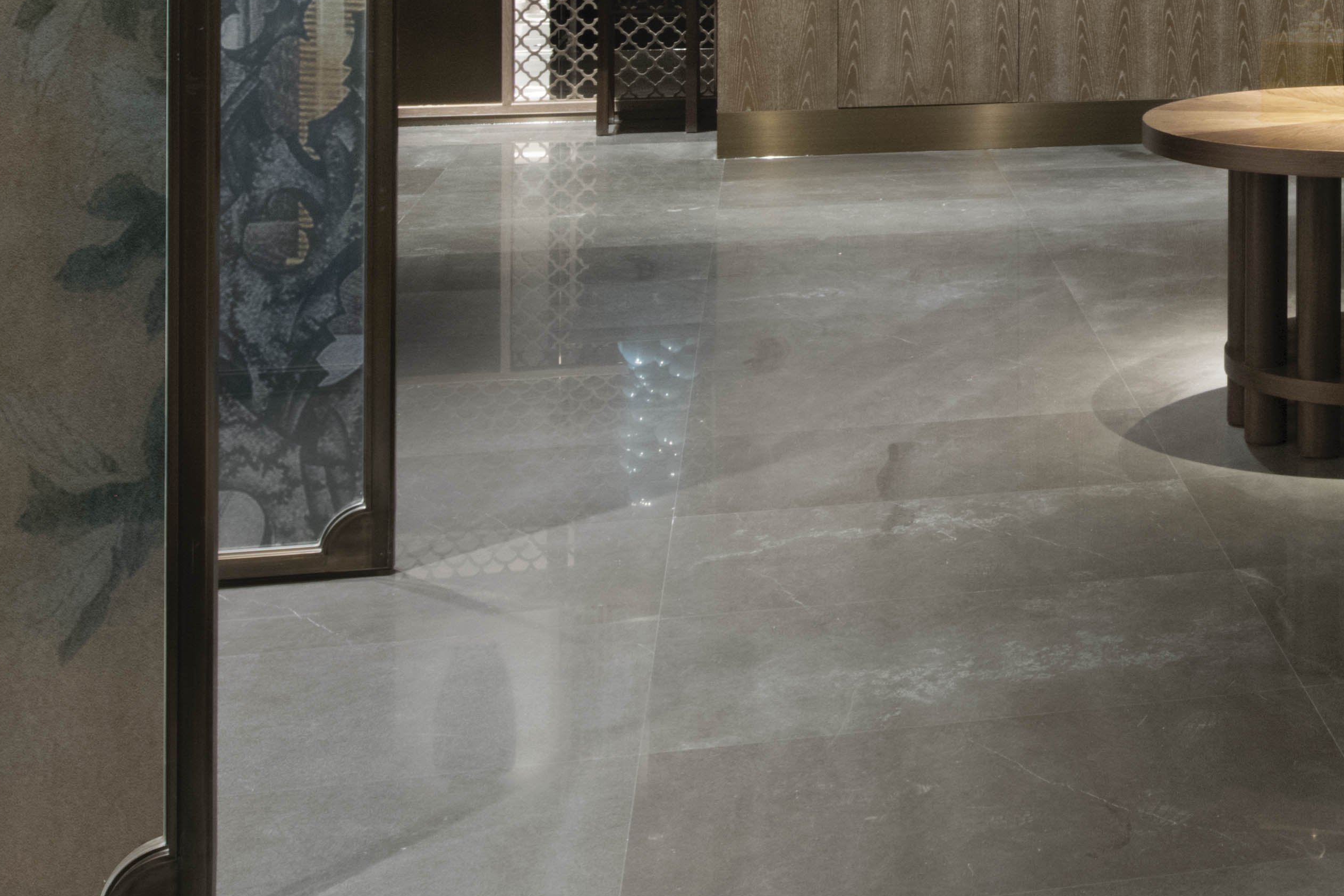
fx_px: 2315
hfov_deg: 29.5
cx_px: 1445
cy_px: -185
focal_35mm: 62
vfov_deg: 20.5
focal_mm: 19
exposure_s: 1.6
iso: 1000
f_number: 13
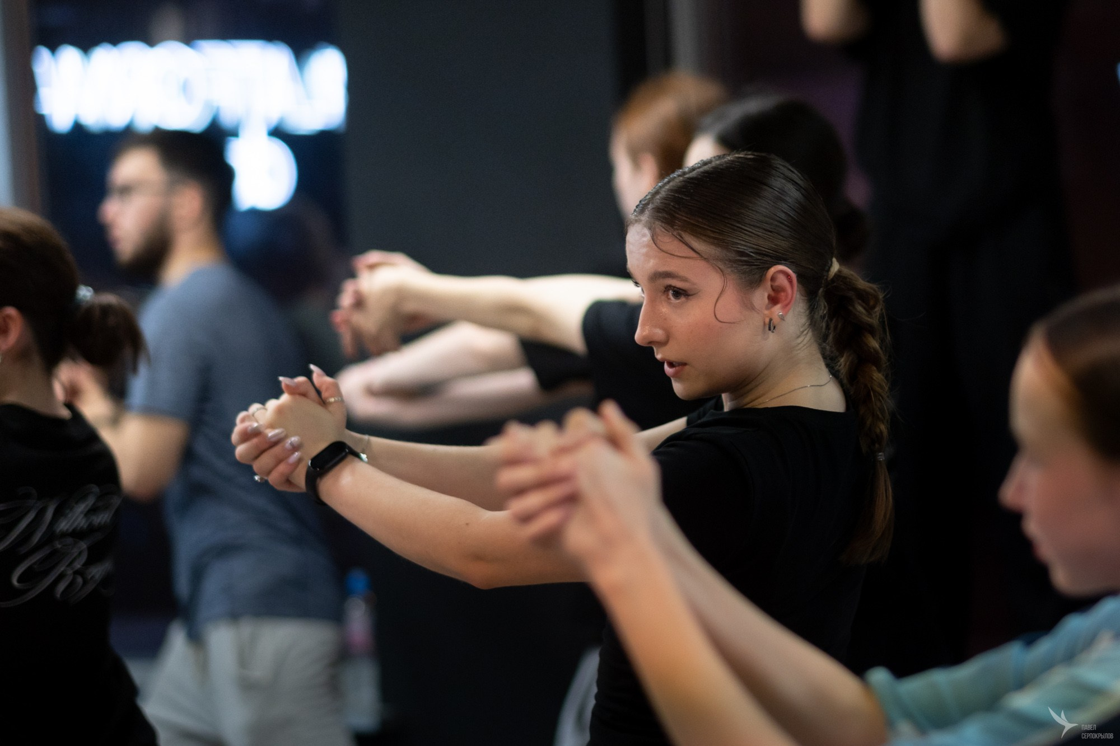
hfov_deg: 16.9
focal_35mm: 121
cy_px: 360
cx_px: 731
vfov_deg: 11.4
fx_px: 3751
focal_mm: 56
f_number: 1.6
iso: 1600
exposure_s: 1/500
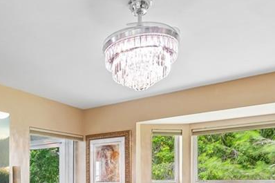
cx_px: 50
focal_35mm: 36
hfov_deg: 49.6
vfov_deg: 33.3
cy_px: 189
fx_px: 275
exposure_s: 1/15
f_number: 8
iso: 400
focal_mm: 14
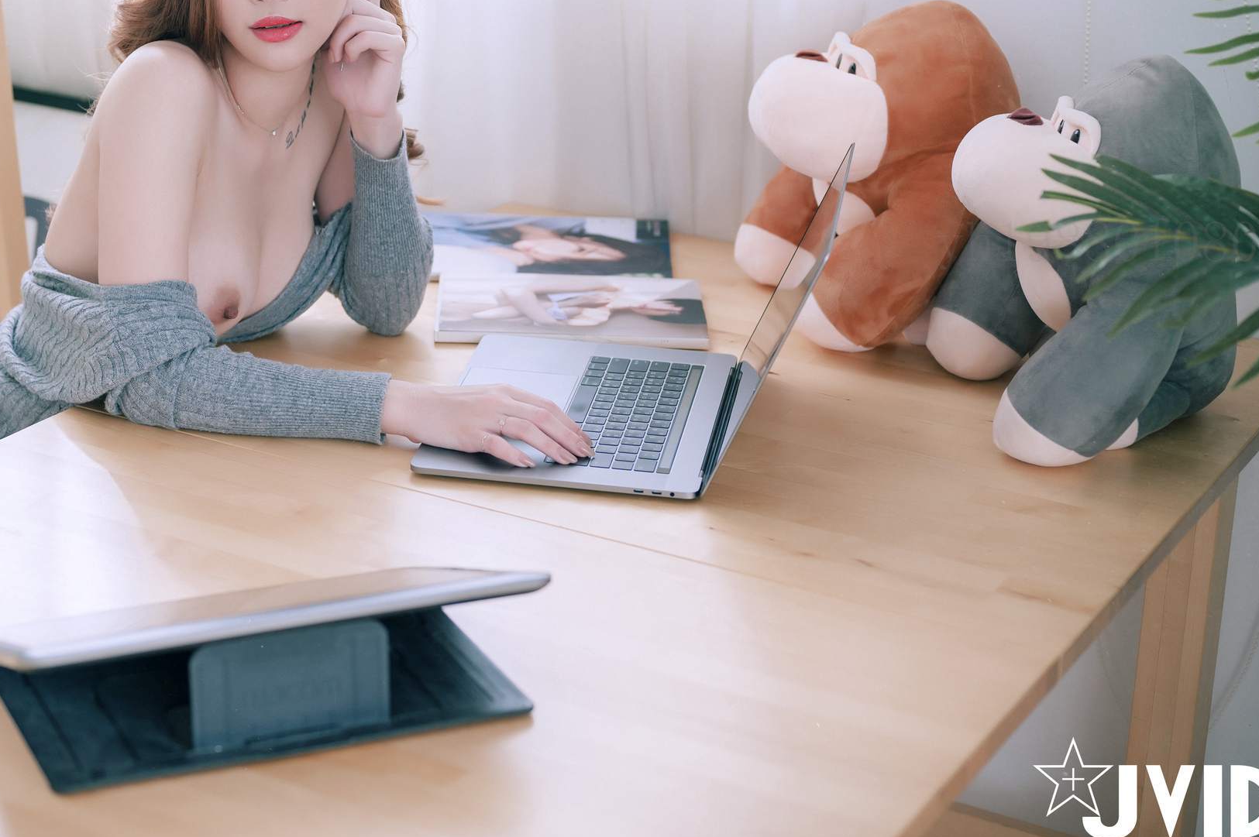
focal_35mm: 74
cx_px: 374
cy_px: 245
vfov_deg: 18.3
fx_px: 2586
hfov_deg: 27.1
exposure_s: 1/60
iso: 320
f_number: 2.5
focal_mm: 50
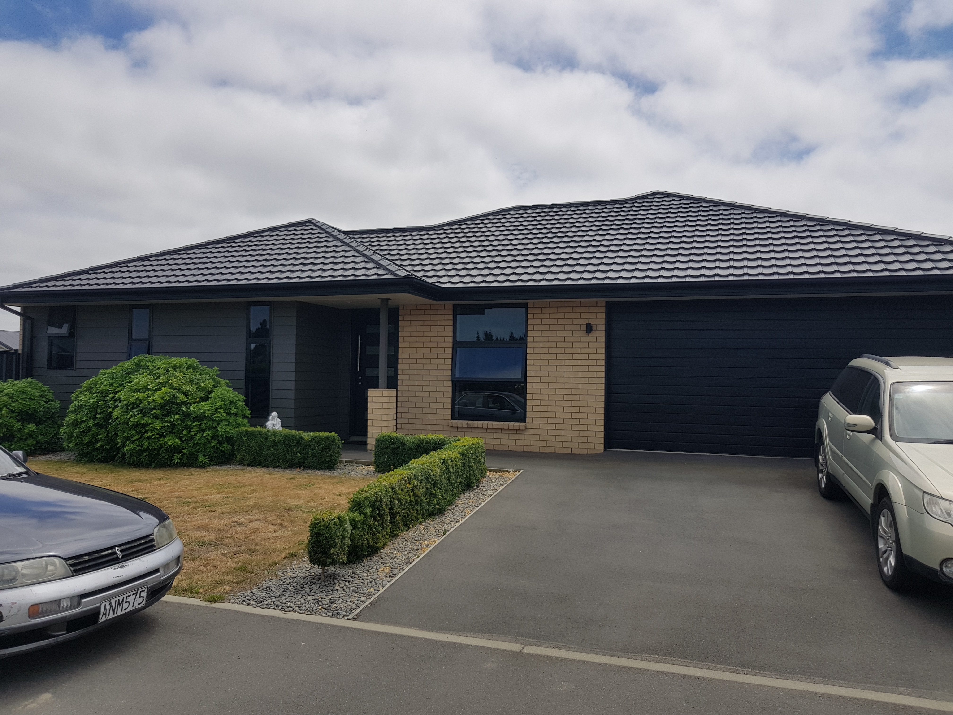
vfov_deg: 53.1
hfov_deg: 67.3
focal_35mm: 26
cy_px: 358
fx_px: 716
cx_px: 476
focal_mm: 4.2
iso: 40
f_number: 1.7
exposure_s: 1/5072
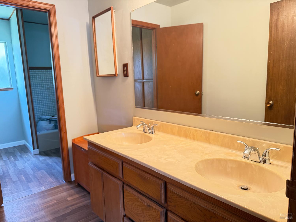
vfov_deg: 56.8
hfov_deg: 71.6
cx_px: 148
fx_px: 205
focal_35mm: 24
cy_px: 111
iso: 640
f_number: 1.78
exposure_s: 1/60
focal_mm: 6.76
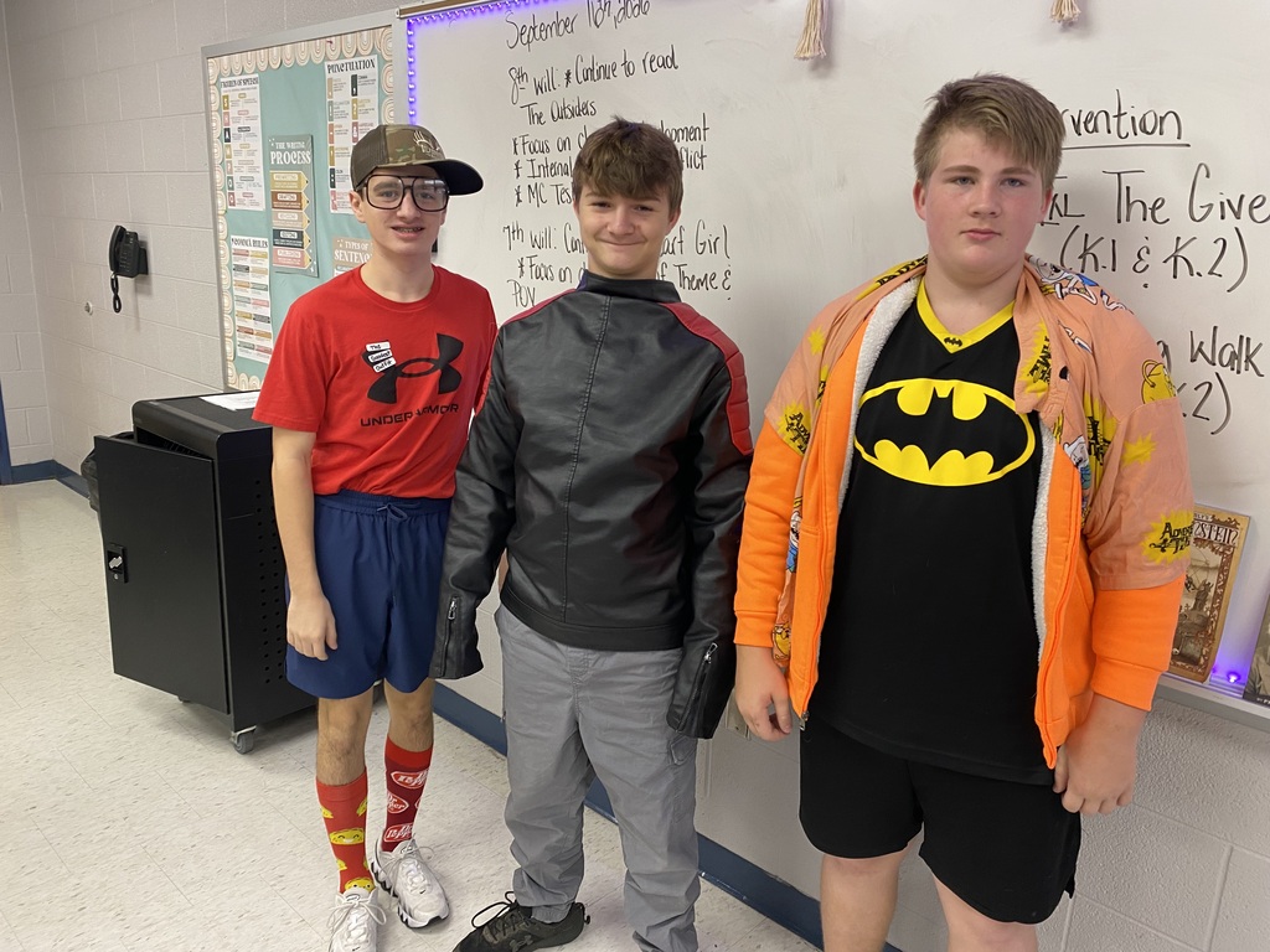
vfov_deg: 53.1
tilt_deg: -14.4
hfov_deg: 67.3
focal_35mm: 26
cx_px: 635
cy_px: 476
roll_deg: -2.4
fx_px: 954
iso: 100
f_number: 1.8
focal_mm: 4.25
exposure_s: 1/60
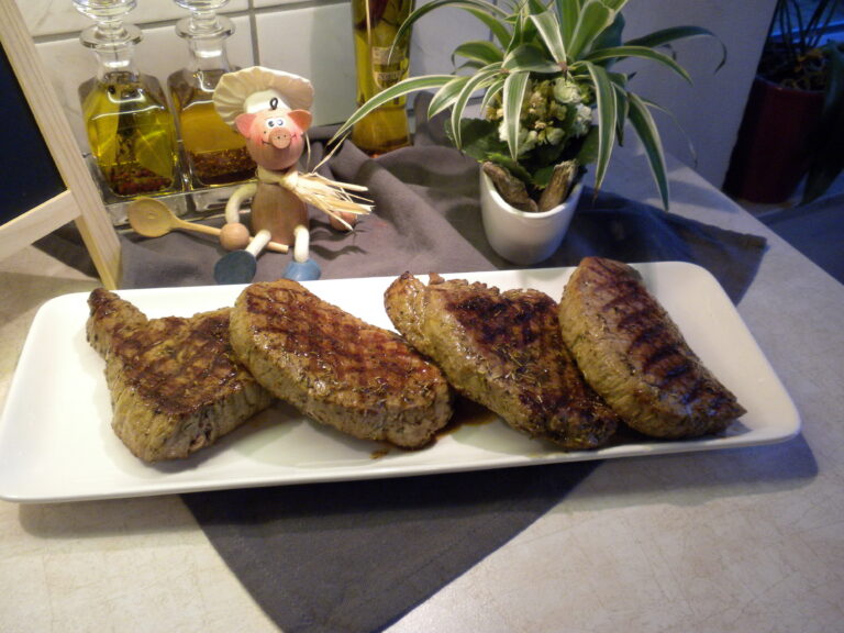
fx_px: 902
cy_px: 316
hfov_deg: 50.1
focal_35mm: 37
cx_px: 422
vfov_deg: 38.7
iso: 369
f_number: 3.5
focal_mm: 6.6
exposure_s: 1/61.6
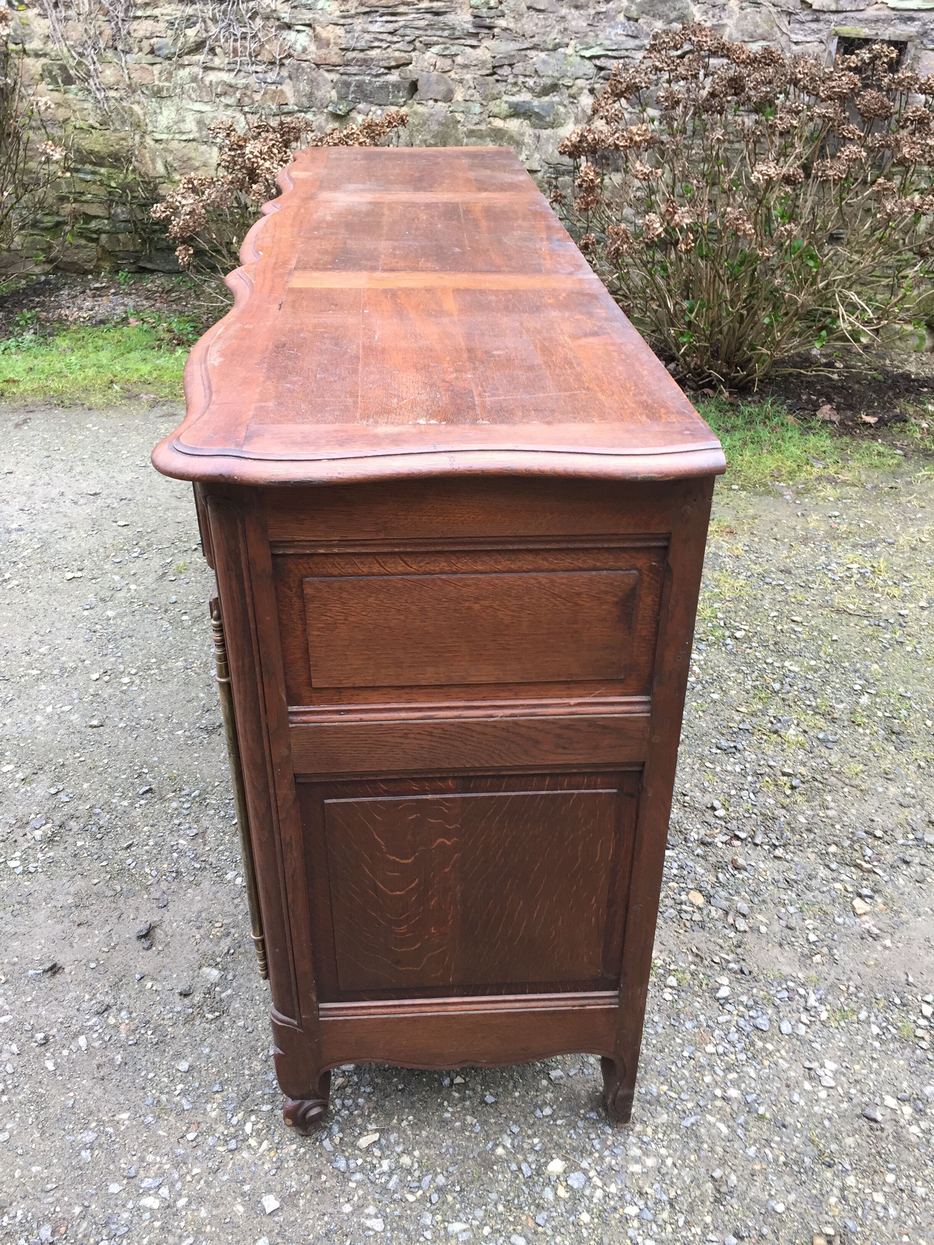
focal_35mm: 29
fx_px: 1043
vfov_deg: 61.7
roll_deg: -0.5
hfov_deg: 48.2
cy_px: 622
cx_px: 467
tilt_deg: -30.7
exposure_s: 1/100
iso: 50
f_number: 2.2
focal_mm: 4.15
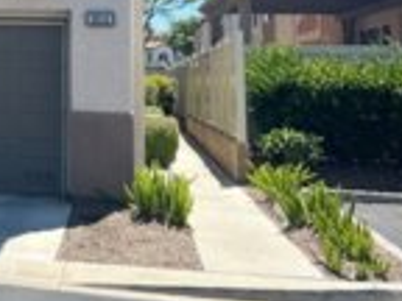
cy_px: -22
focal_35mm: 65
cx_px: -78
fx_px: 755
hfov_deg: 26.5
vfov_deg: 21.5
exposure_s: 1/2137
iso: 50
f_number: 1.6
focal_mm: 5.1
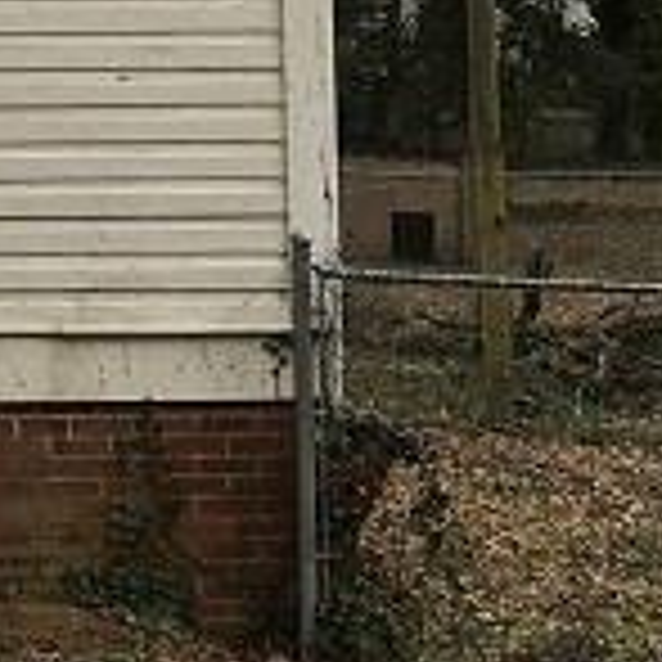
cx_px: -1342
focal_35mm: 179
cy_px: -198
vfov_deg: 9.6
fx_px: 3873
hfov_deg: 8.2
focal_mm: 4.15
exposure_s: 1/351
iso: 25
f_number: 2.2
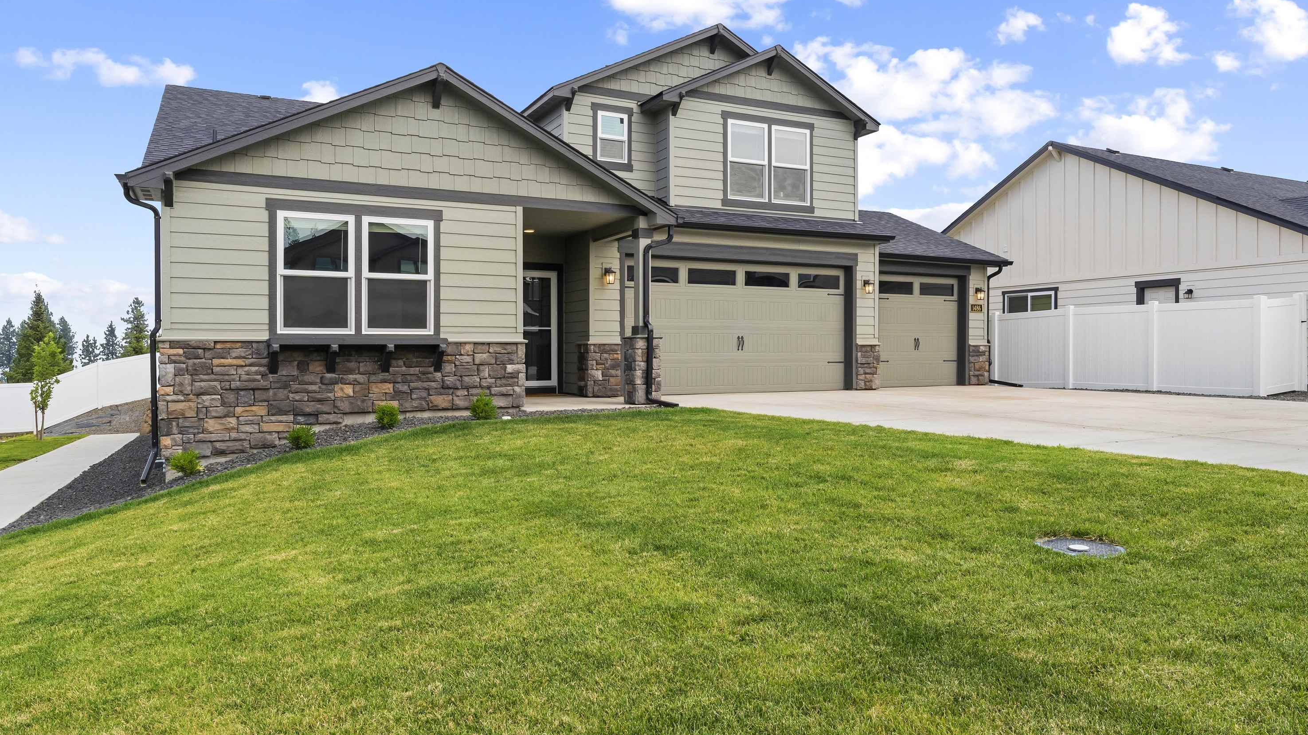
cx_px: 674
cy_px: 365
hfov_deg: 75.4
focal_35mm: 24
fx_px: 846
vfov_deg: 47.0
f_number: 8
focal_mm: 14.9
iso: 250
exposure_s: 1/350
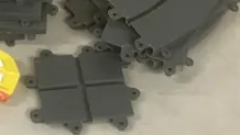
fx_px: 911
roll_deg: -0.2
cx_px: 31
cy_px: -140
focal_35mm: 143
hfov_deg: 14.9
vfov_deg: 8.1
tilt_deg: -30.7
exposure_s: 1/50
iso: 160
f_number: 1.8
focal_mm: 3.99
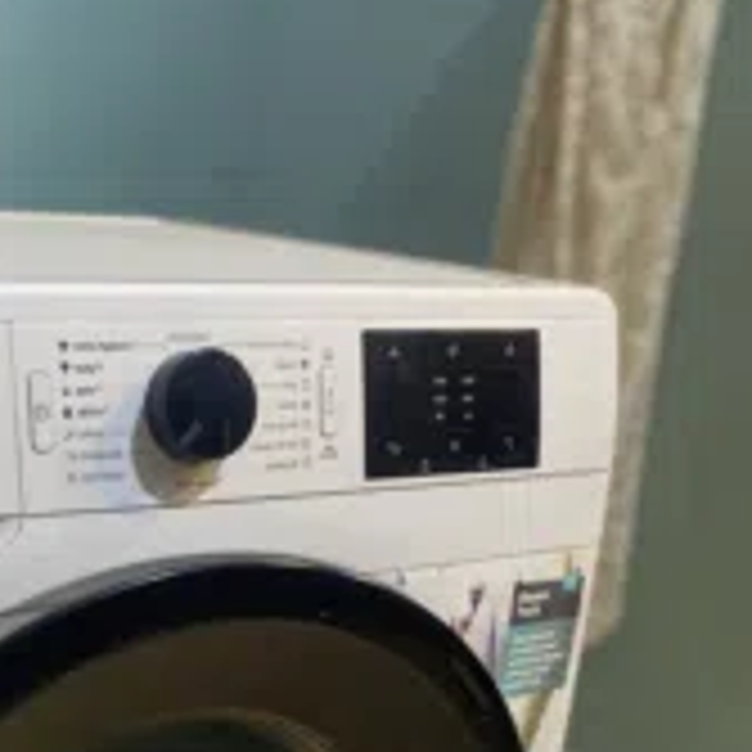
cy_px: 779
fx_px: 1352
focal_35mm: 55
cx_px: 95
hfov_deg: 29.9
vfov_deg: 28.8
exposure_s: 1/60
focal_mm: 4.25
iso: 200
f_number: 1.8
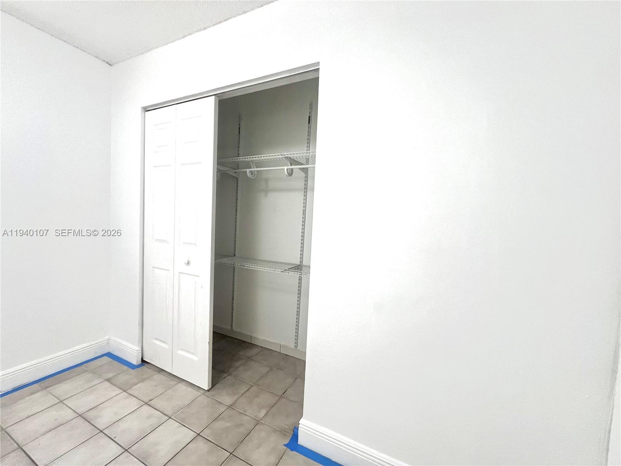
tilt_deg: -3.6
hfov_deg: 106.2
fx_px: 233
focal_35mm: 13
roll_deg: -2.1
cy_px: 233
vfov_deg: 89.9
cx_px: 310
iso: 100
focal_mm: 1.57
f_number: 1.8
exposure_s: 1/120
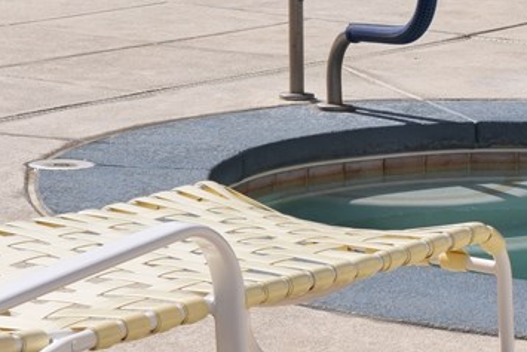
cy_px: -108
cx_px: 116
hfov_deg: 12.4
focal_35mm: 165
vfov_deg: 8.2
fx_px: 2416
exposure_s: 1/200
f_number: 13
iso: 100
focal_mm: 36
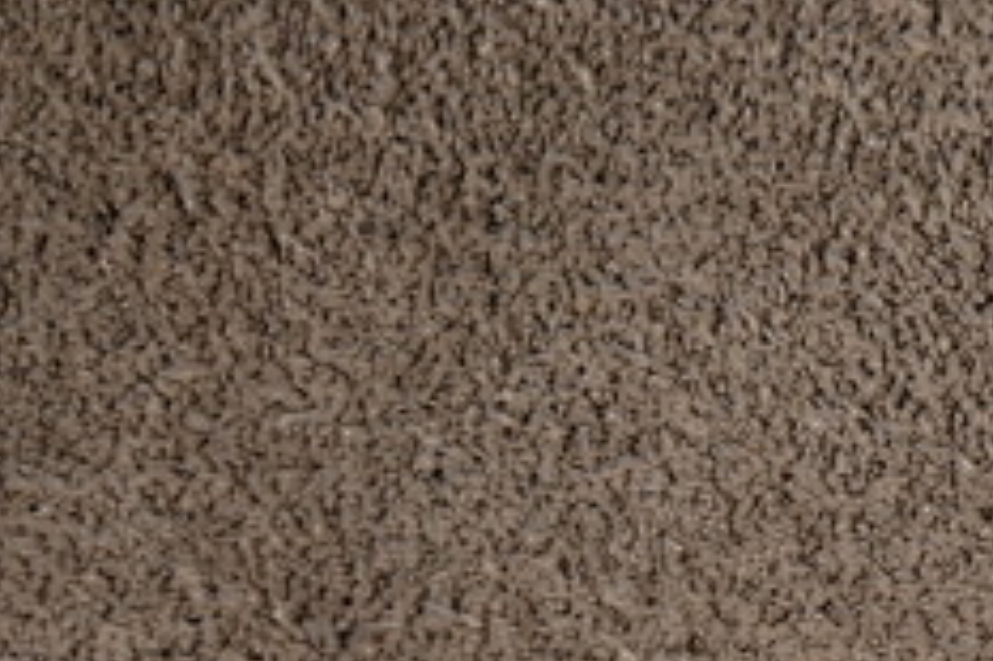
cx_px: 2276
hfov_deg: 5.7
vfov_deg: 3.9
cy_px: 375
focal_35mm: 348
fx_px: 9592
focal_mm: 50
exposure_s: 1/80
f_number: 7.1
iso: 160
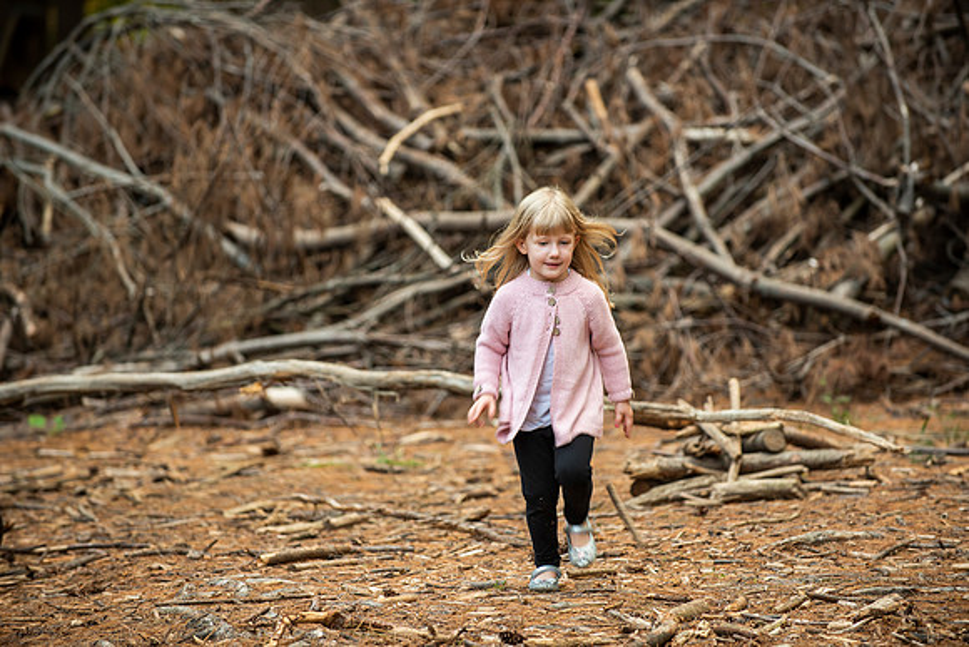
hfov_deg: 10.3
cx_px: 484
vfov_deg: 6.9
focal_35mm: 200
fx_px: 5384
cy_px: 324
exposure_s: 1/100
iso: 250
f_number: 3.5
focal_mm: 200
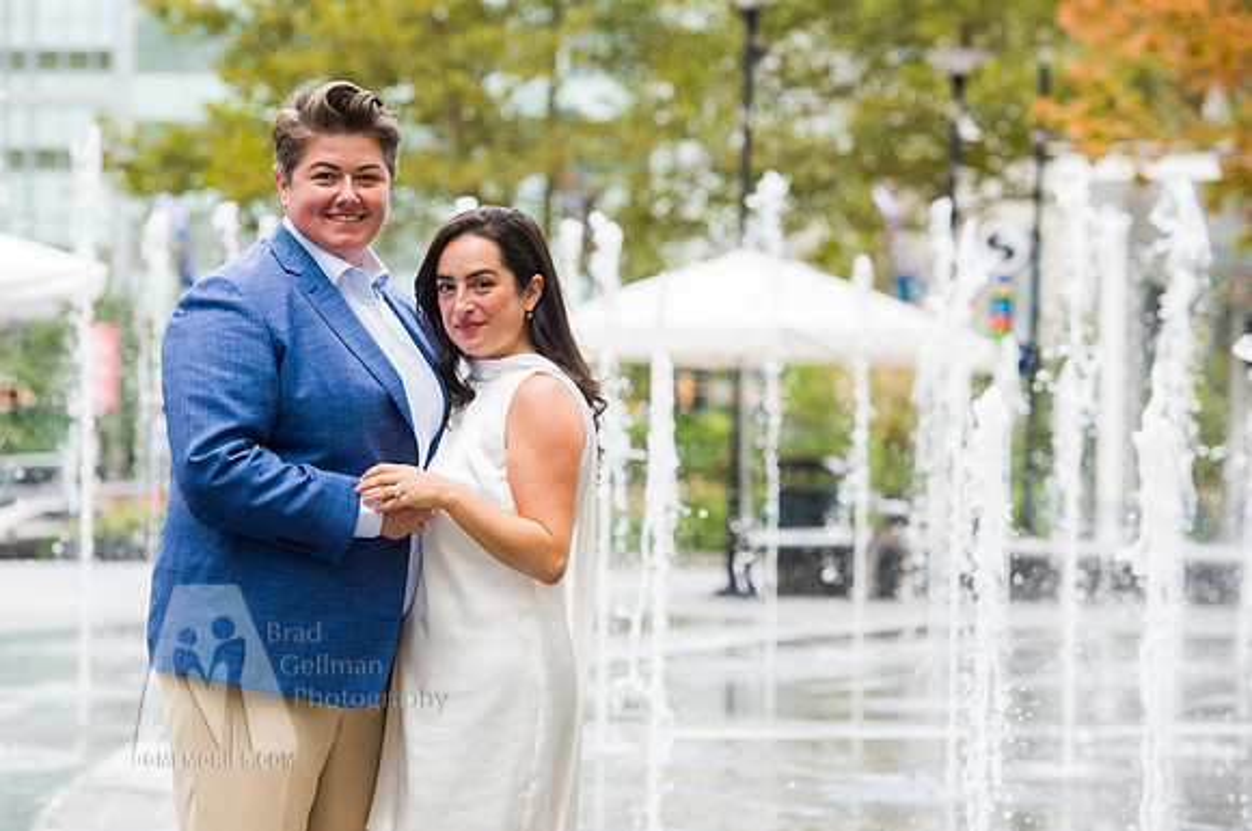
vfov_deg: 9.0
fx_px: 5270
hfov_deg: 13.5
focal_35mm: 152
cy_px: 391
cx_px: 588
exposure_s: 1/320
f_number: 5
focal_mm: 140
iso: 800
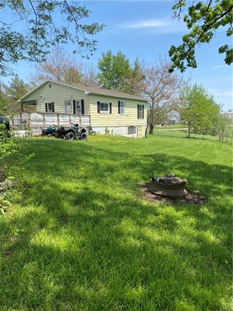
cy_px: 156
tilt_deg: -8.5
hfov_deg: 53.1
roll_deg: +2.3
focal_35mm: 26
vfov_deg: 67.3
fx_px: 233
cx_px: 116
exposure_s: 1/1838
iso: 32
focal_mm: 4.25
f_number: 1.8
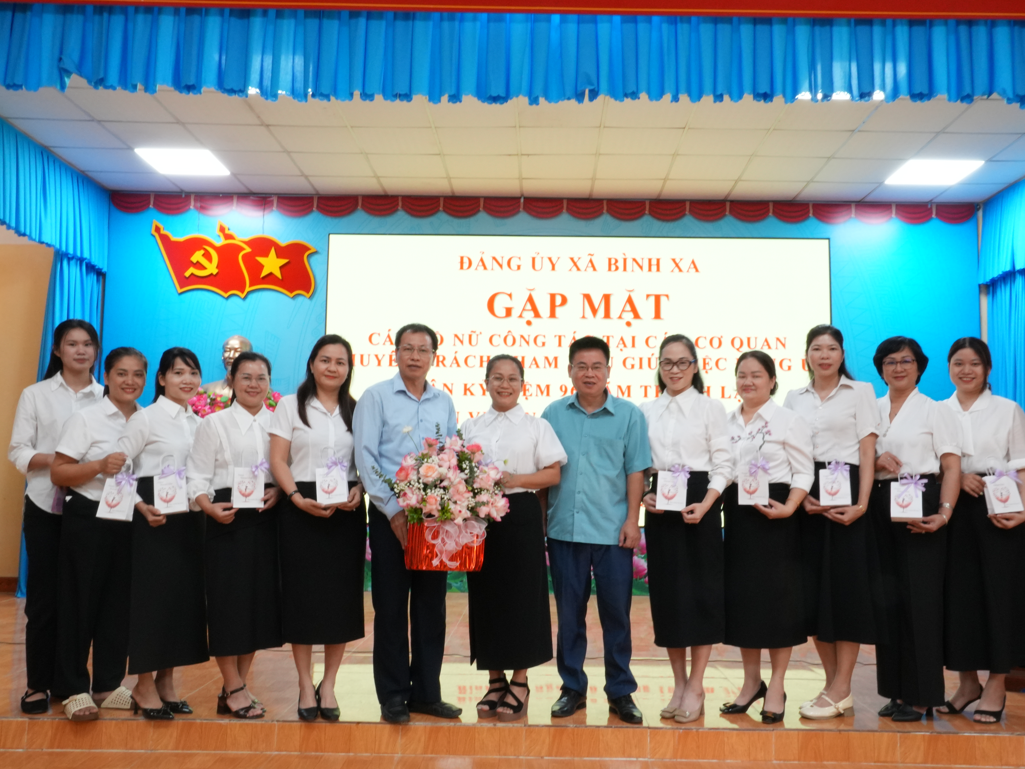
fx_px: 977
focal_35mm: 33
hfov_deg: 55.3
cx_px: 537
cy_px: 381
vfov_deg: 42.9
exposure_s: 1/4
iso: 1600
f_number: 22
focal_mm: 20
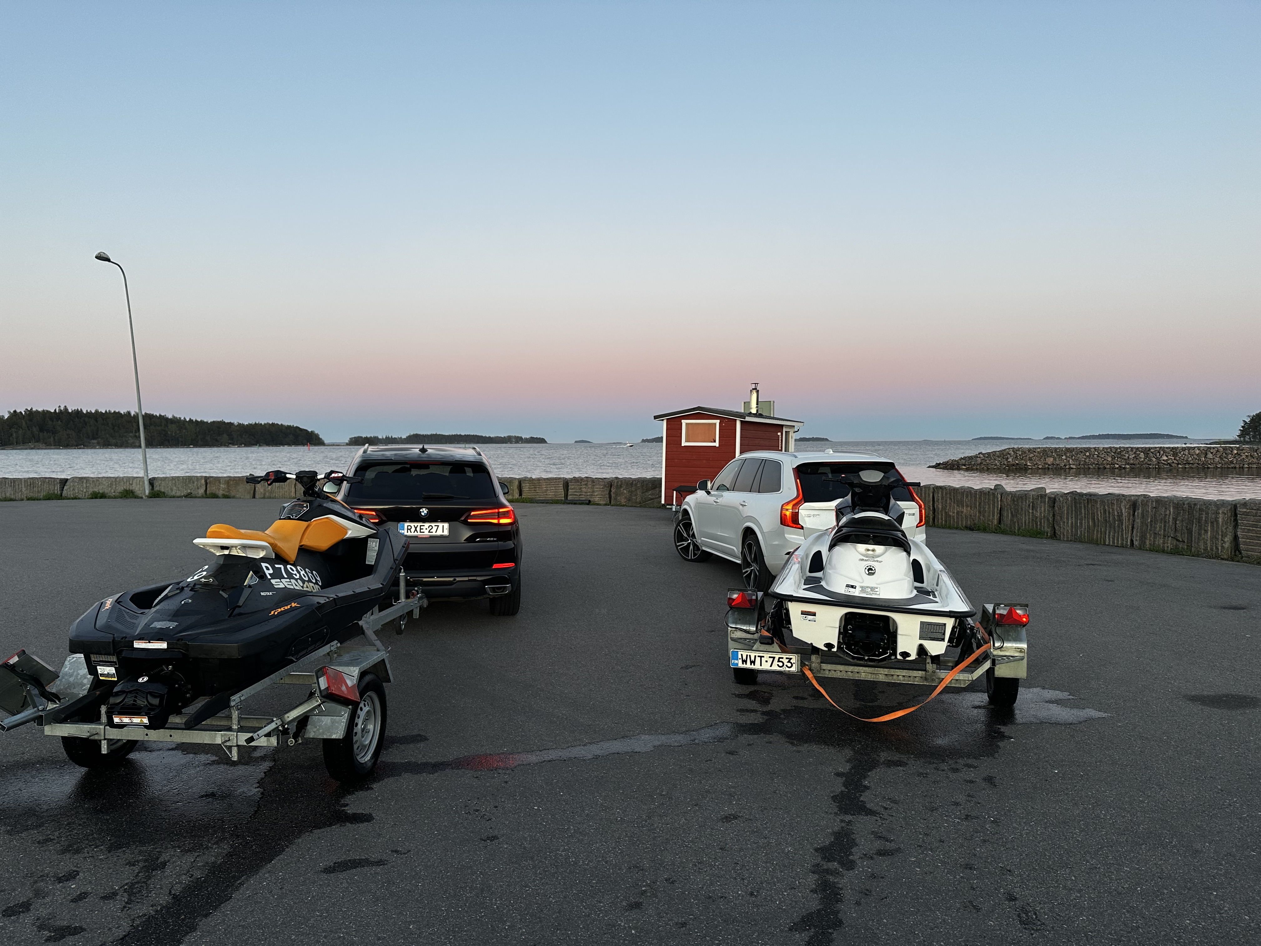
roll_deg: +0.7
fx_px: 874
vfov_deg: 56.8
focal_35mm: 24
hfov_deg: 71.6
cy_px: 473
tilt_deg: -2.4
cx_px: 630
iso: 100
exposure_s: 1/121
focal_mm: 6.86
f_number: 1.78
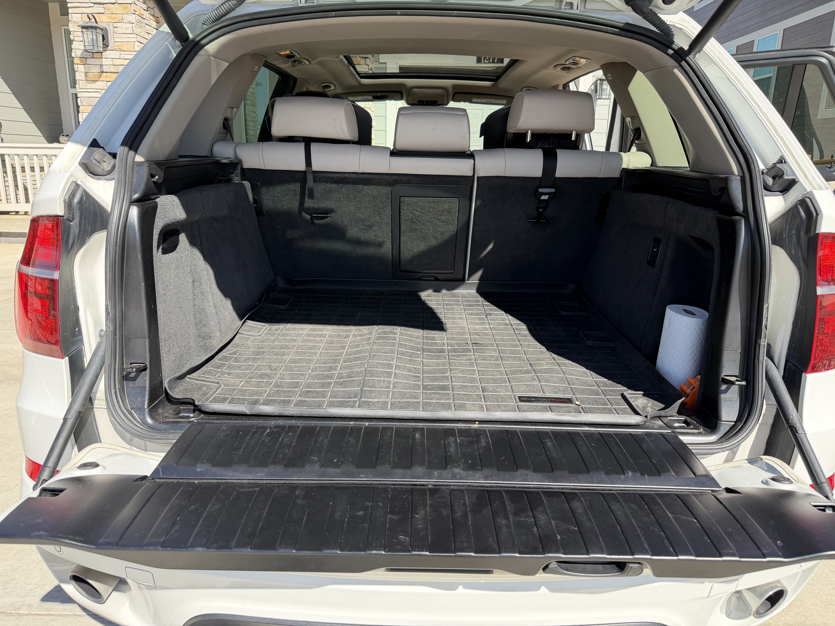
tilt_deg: -14.1
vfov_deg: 56.8
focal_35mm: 24
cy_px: 313
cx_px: 418
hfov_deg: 71.6
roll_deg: -0.7
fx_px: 579
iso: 100
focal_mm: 6.76
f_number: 1.78
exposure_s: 1/1410
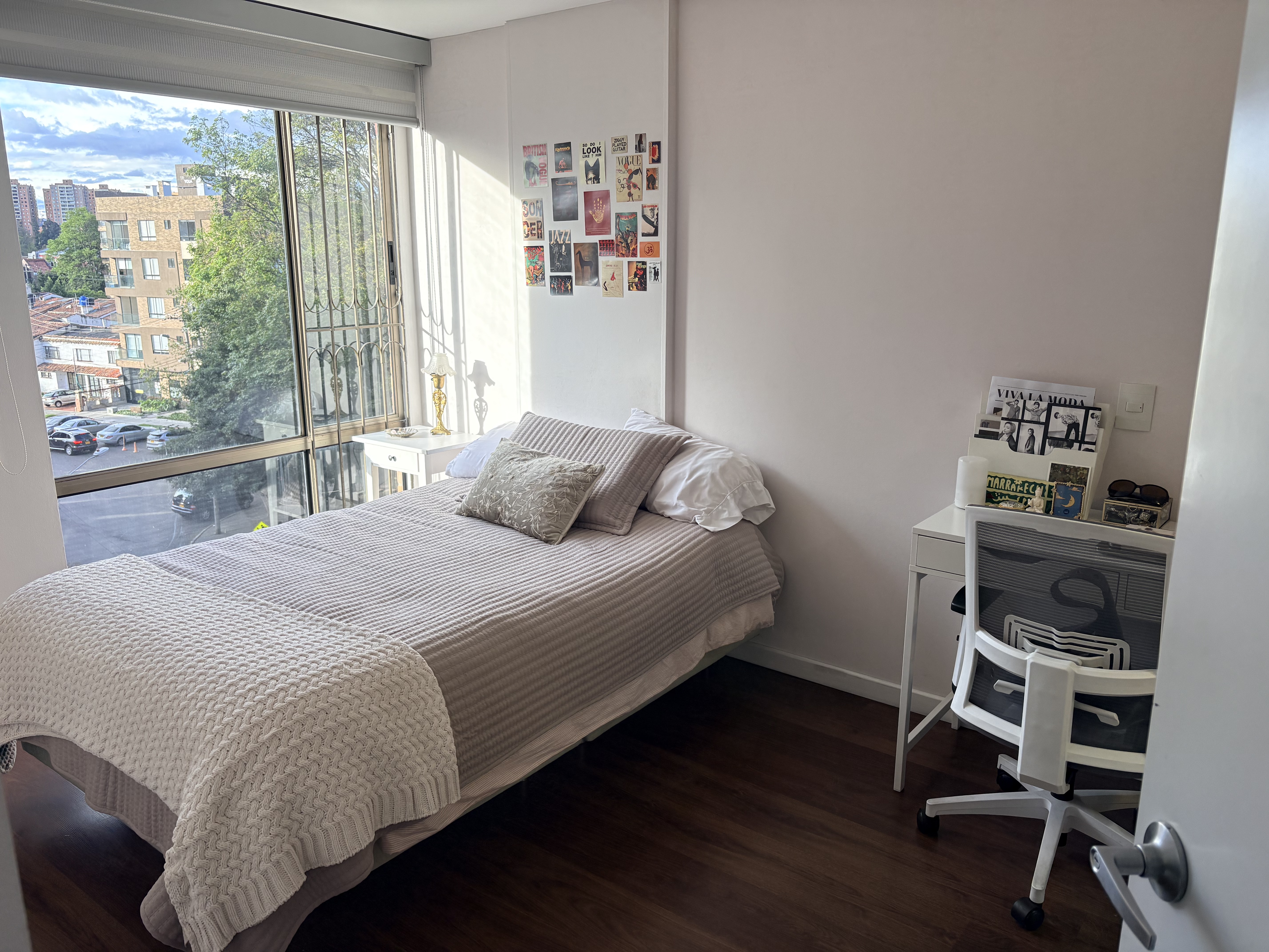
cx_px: 634
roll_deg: -0.1
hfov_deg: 67.3
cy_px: 476
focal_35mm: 26
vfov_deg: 53.1
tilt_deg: -13.7
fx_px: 953
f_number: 1.6
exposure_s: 1/236
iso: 64
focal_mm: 5.96
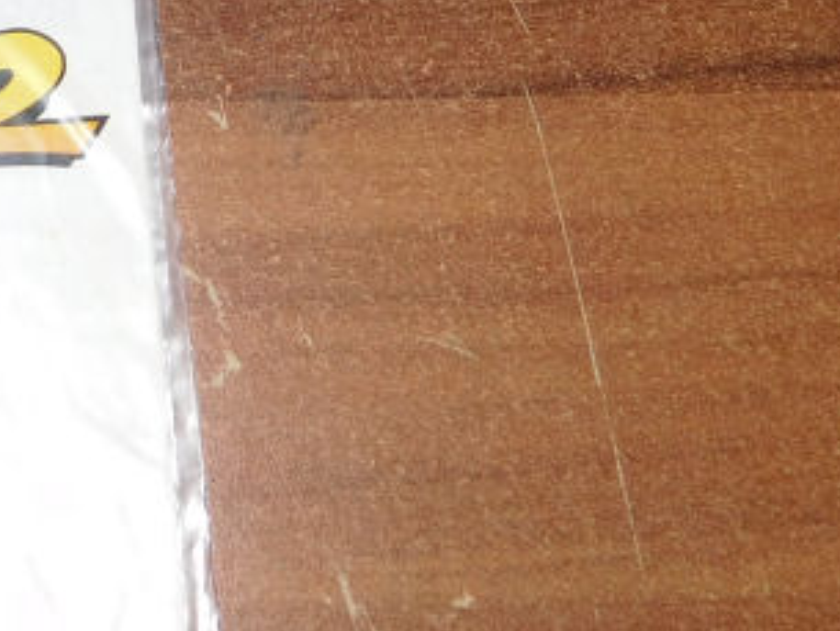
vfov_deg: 16.4
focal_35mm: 84
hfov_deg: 20.8
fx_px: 2039
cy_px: -245
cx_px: -308
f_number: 3.4
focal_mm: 4.5
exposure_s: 1/30
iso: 125
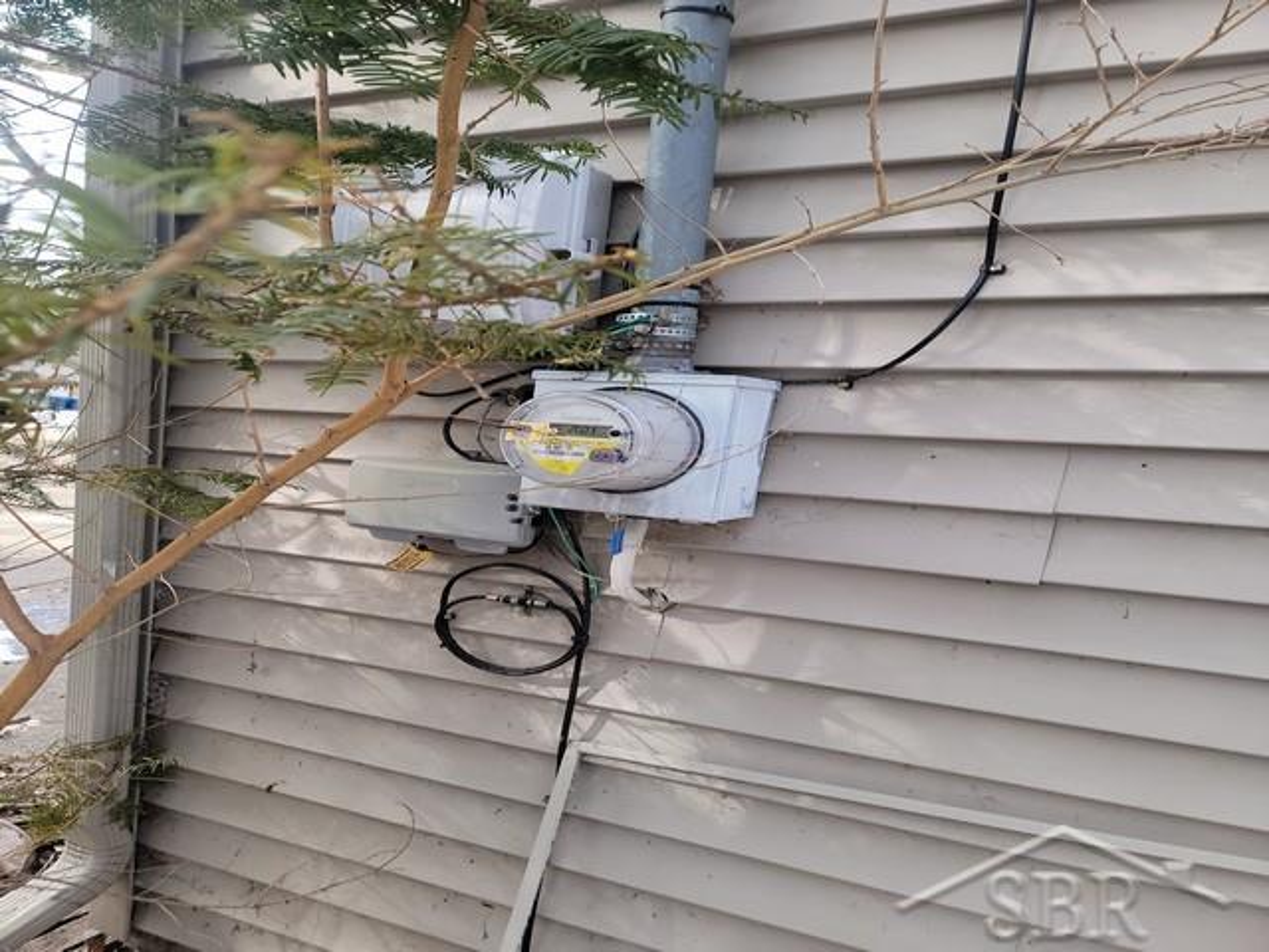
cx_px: 634
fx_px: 880
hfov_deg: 71.6
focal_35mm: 24
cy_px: 476
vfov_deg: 56.8
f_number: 1.8
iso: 16
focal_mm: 6.7
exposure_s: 1/127
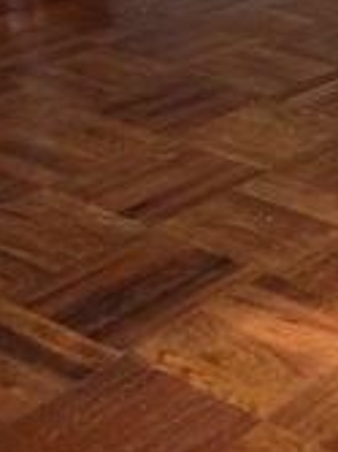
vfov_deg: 19.5
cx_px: 671
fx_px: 1199
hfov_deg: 13.7
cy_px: -148
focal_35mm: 92
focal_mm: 5.4
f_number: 1.8
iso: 1000
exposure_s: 1/120
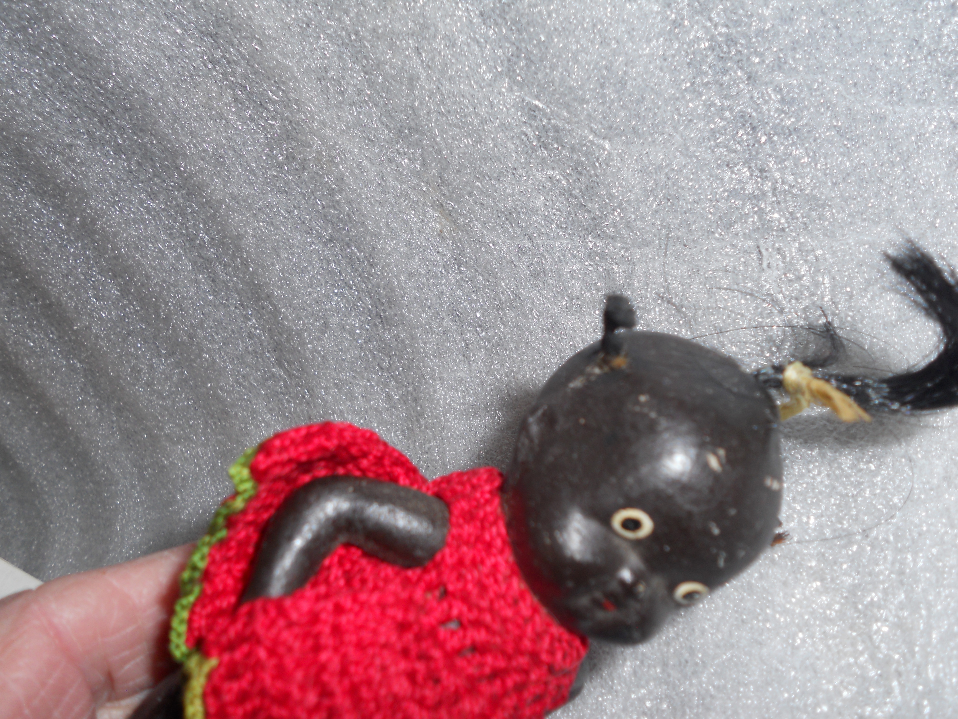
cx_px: 479
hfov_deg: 56.8
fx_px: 886
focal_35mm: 32
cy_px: 360
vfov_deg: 44.2
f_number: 8.8
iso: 80
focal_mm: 5.8
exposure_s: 1/25
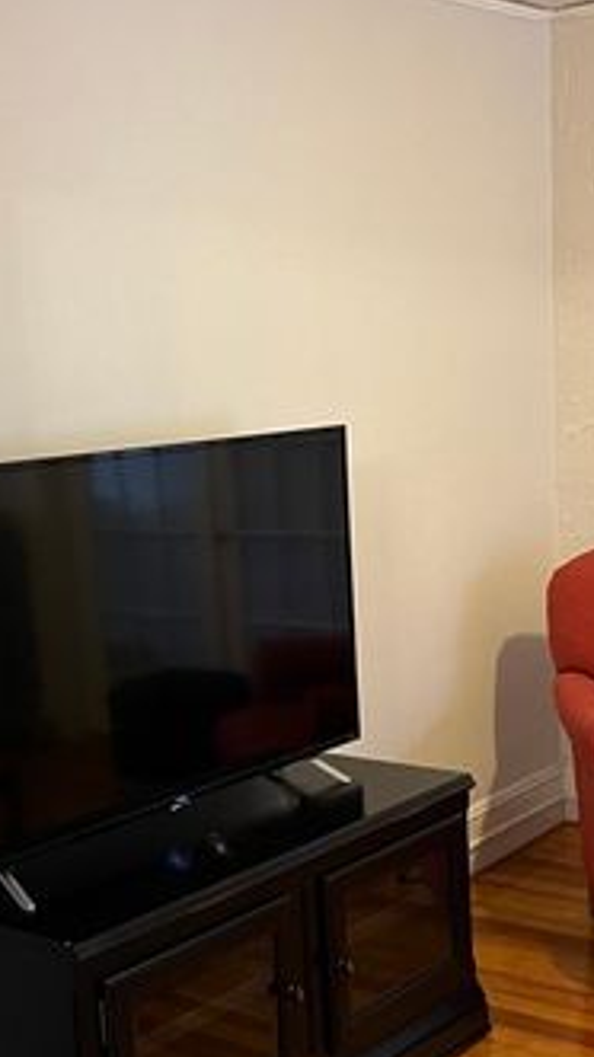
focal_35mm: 57
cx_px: 259
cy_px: 675
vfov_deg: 36.4
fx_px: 1597
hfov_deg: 21.1
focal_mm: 5.1
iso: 500
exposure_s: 1/40
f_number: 1.6
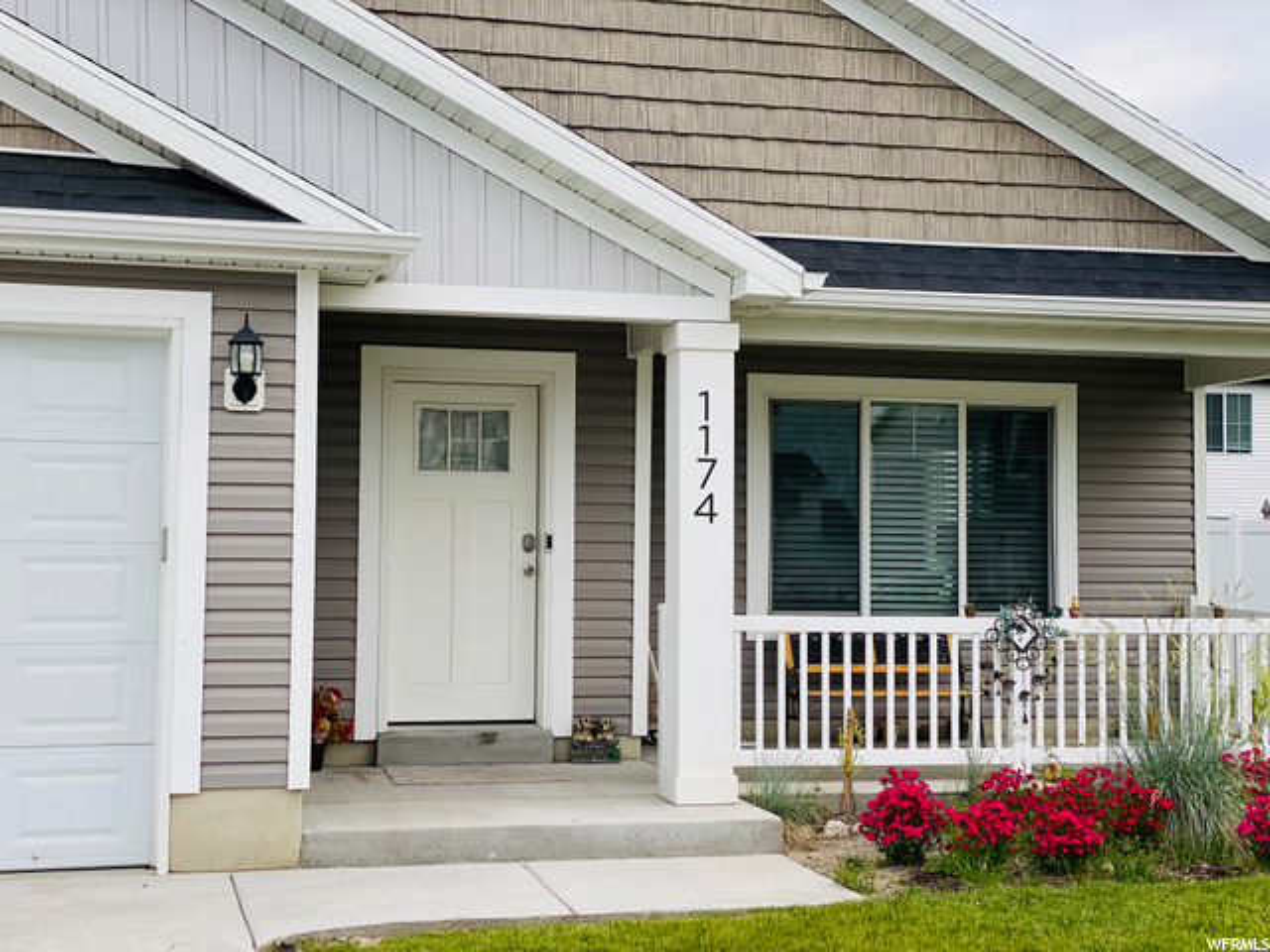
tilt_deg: +2.4
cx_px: 635
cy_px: 476
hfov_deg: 36.8
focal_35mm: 52
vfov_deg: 28.0
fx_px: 1908
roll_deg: +0.1
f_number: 2
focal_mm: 6
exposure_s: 1/358
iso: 20
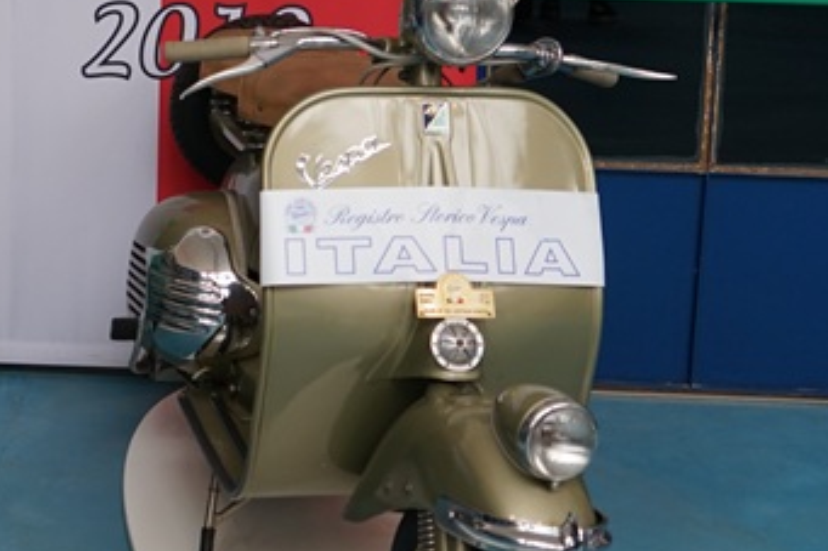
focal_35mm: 82
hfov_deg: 24.1
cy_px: 34
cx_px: 78
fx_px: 1885
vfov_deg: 16.4
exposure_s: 1/160
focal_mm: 28
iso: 400
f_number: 4
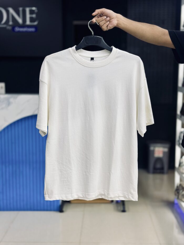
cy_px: 122
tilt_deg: -6.6
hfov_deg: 30.3
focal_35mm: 48
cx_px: 92
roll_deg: -0.5
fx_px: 340
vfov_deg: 39.7
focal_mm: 6.86
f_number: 1.78
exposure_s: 1/175
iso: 64
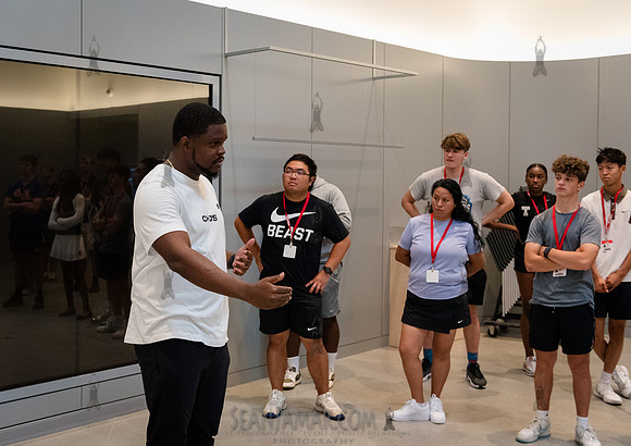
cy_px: 202
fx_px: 782
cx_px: 262
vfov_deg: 31.8
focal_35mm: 44
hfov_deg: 43.8
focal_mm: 38
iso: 6400
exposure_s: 1/250
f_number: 3.5
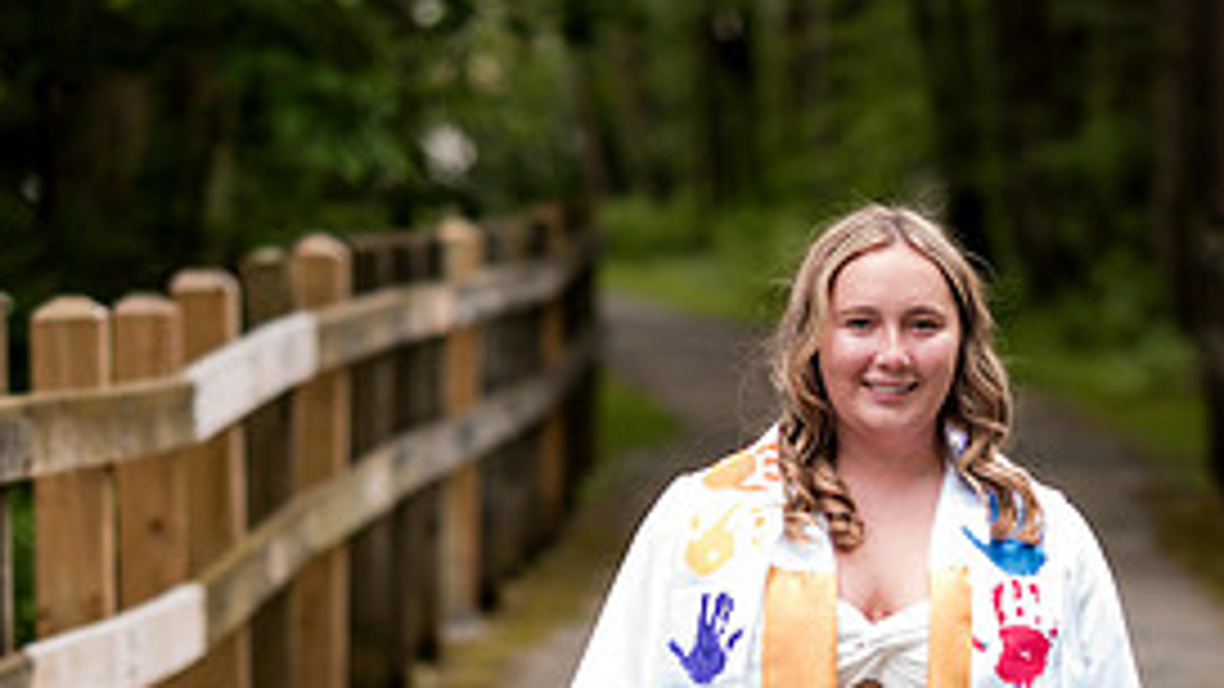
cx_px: 1073
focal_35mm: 292
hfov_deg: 7.4
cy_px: 1152
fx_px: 9477
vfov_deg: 4.1
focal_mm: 85
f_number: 2.2
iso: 50
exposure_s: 1/250
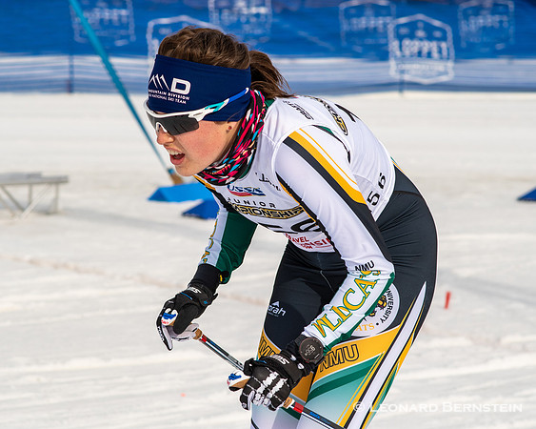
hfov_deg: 13.4
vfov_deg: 10.7
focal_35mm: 144
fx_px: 2283
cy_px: 214
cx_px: 226
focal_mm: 85
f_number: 5.6
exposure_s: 1/2000
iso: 400
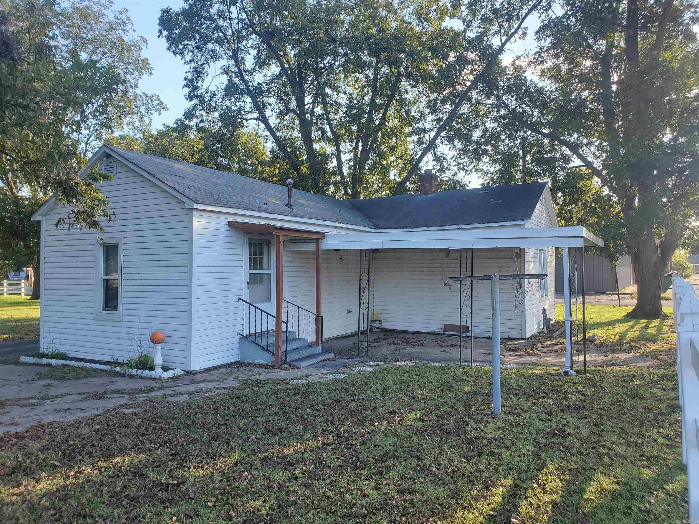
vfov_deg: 53.1
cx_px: 350
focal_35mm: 26
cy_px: 262
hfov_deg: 67.3
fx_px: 525
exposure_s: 1/326
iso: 50
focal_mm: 4.3
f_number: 2.4
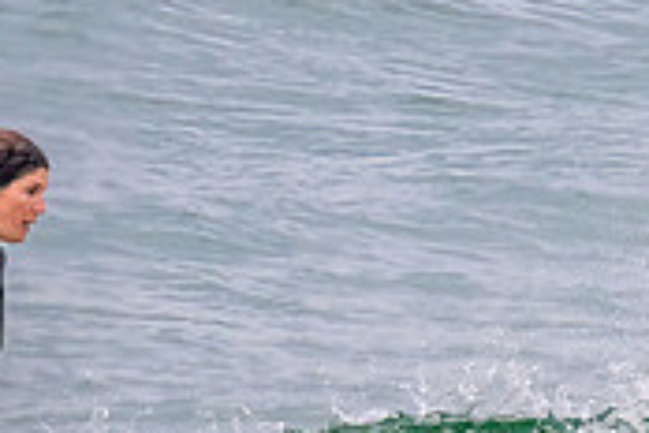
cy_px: 578
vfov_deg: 0.4
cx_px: 478
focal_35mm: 3640
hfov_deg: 0.6
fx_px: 65616
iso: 1100
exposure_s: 1/2000
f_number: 11
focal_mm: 800
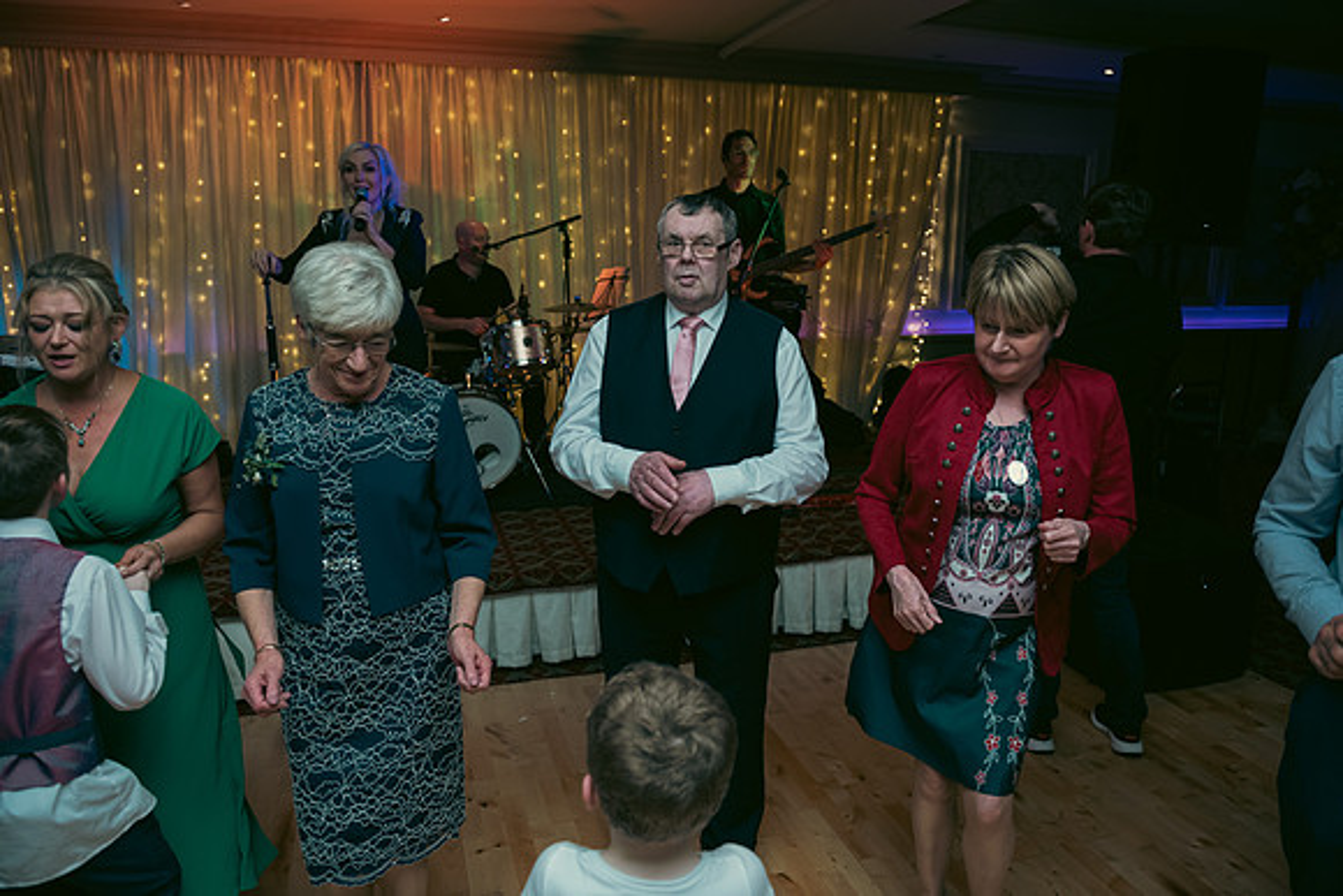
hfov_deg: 73.7
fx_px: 896
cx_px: 672
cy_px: 448
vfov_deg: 53.2
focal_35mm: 24
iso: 500
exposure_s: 1/160
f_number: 3.5
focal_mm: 24
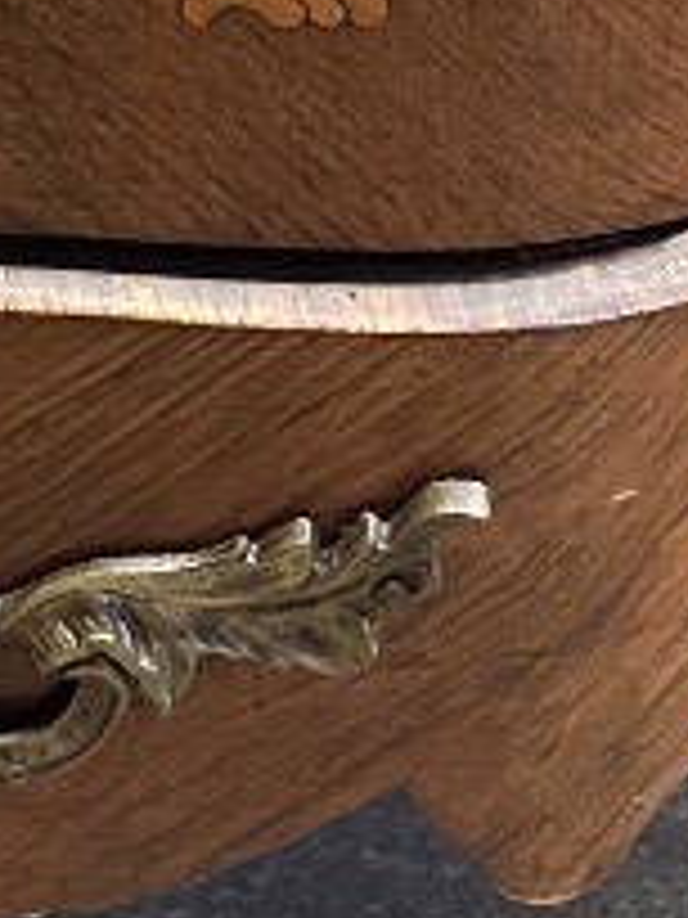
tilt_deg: -23.3
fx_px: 4055
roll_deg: +0.1
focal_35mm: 153
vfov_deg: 12.1
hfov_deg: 9.4
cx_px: -391
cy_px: -612
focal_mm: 5.1
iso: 500
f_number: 1.6
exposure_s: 1/25
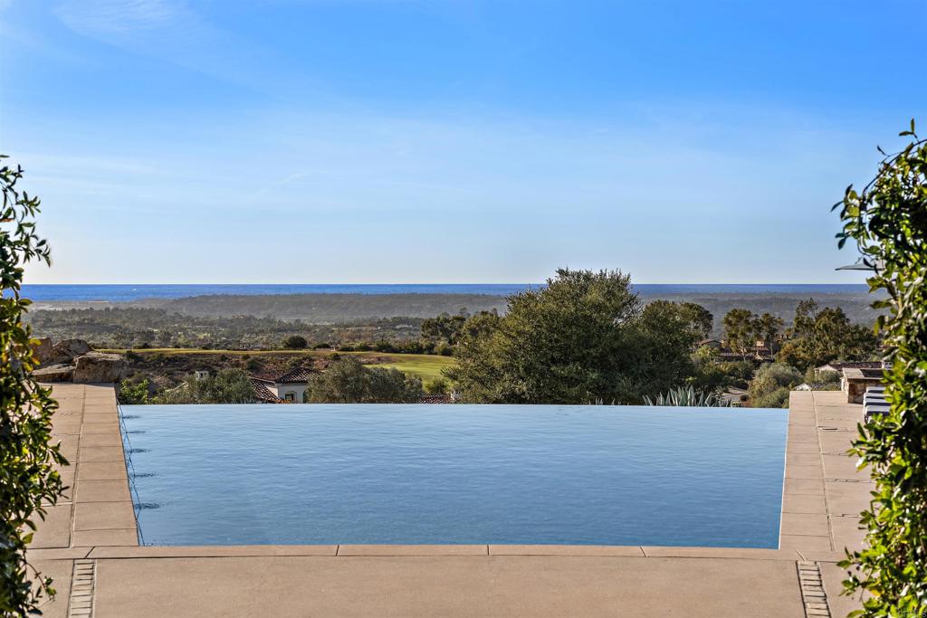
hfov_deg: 39.6
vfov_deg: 27.0
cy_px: 309
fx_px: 1288
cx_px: 464
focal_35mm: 50
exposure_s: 1/100
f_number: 7.1
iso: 160
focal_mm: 50
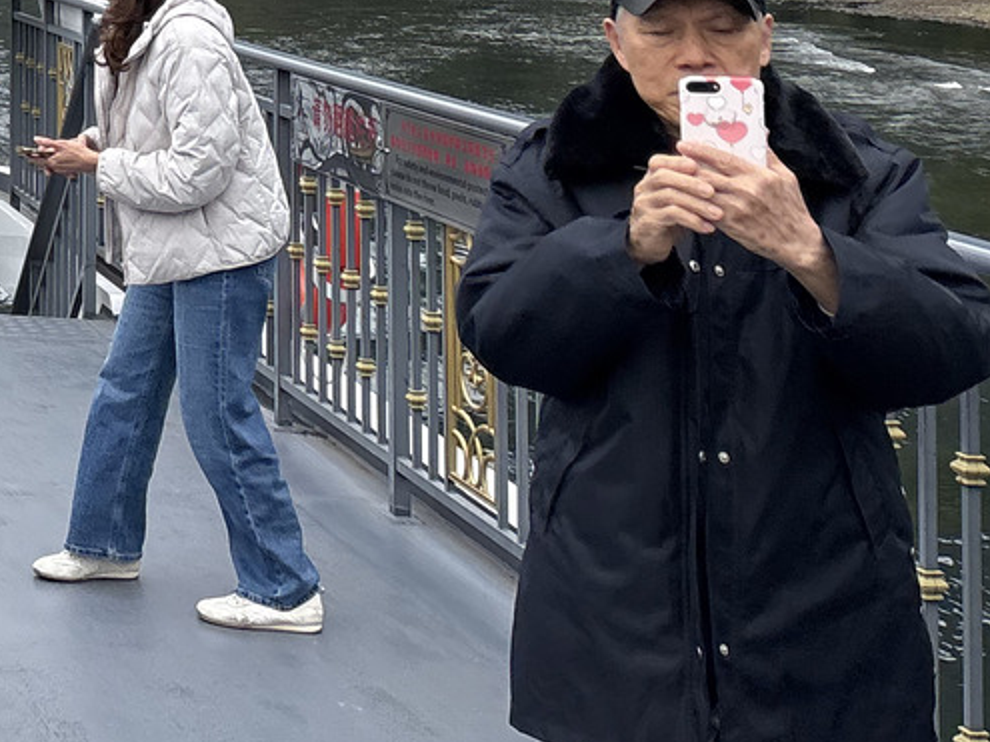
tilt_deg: +2.0
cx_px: -590
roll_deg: -0.7
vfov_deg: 16.4
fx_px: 2402
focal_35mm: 84
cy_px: -268
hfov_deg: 19.5
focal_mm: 5.96
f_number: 1.6
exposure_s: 1/791
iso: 50
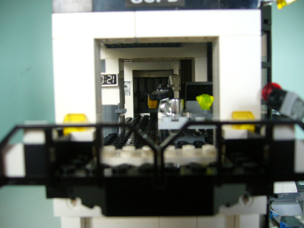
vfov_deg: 40.7
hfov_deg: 52.6
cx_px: 152
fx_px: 307
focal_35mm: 35
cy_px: 114
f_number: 2.8
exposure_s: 1/20
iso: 100
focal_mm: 5.8
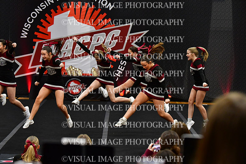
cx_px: 123
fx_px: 841
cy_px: 82
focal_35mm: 123
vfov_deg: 11.2
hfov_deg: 16.6
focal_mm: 82
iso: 4000
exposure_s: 1/500
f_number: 4
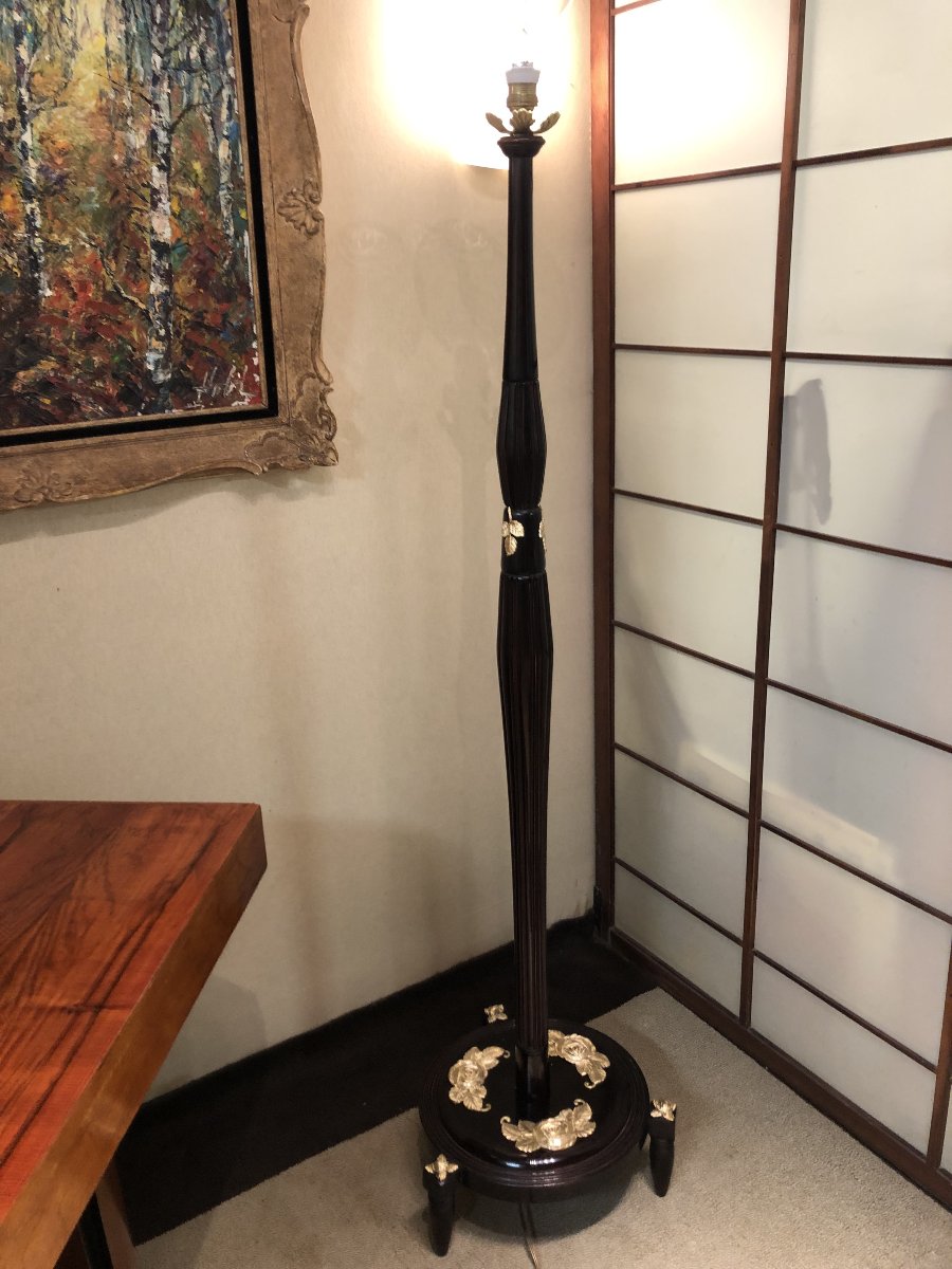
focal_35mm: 28
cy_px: 634
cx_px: 476
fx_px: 1027
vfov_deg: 63.4
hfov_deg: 49.7
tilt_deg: -19.3
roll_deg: +3.5
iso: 64
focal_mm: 3.99
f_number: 1.8
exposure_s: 1/17
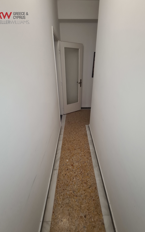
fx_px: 89
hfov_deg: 78.6
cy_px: 116
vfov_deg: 105.3
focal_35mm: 14
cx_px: 75
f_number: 2.2
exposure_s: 1/50
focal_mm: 2.2
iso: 125
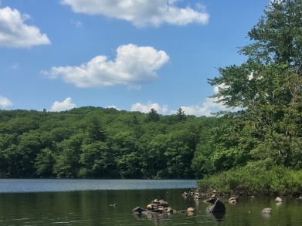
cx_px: 290
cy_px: 203
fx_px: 663
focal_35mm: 76
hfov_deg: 24.7
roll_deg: +0.6
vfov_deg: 19.0
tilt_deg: -2.0
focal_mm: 4.15
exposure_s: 1/1603
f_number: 2.2
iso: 25
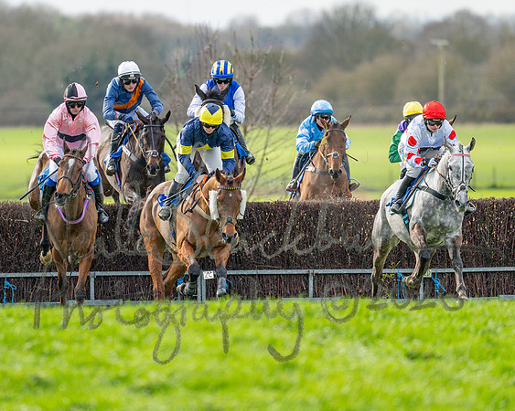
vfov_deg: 3.0
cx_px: 157
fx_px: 7963
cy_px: 198
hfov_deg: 3.7
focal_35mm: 523
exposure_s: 1/1600
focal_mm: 400
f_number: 4.5
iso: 500
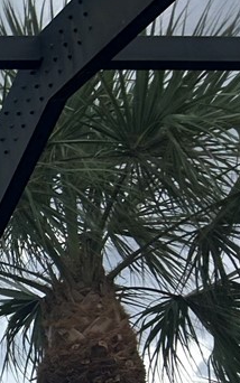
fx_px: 1349
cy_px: 464
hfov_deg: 7.7
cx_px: -653
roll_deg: +0.3
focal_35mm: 129
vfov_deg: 15.6
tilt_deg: +14.9
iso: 50
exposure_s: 1/2045
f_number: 1.5
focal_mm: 5.7
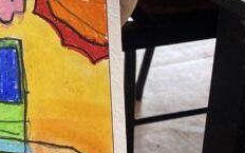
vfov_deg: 10.9
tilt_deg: -20.5
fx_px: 795
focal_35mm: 119
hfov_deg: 15.9
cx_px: -134
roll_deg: +1.0
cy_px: -2
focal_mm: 4.25
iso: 125
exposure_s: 1/120
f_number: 1.8
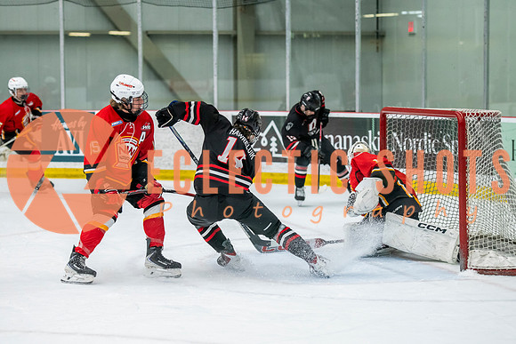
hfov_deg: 16.9
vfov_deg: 11.3
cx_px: 243
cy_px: 186
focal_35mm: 121
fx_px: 1739
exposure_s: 1/640
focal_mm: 100
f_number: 3.2
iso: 2000
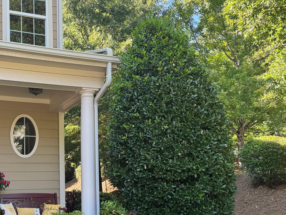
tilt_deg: +4.9
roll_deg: +1.3
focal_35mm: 42
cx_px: 59
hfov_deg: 42.8
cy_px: 157
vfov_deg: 33.8
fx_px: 347
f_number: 1.78
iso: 64
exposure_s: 1/209
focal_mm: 6.76
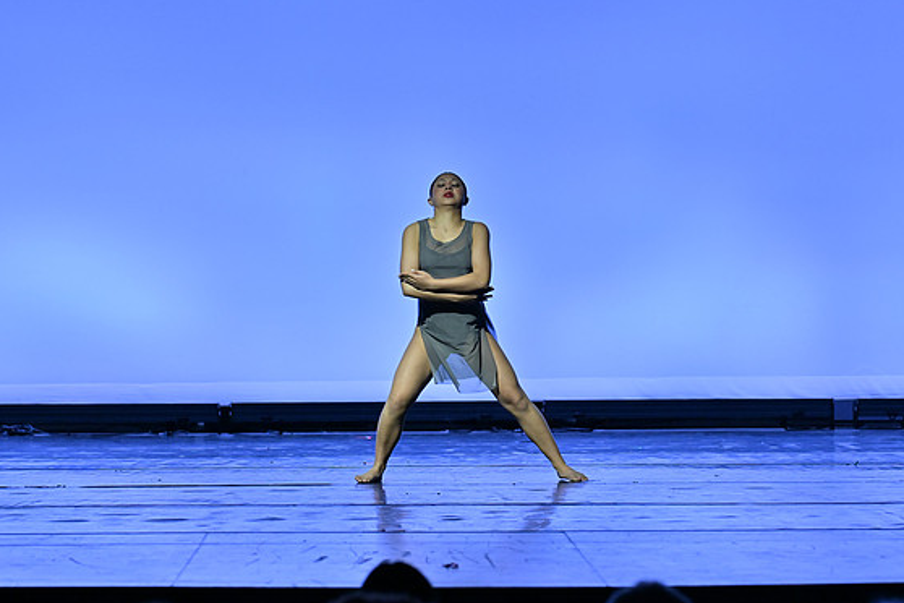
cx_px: 441
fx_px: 3314
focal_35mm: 132
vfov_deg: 10.4
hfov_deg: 15.5
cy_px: 305
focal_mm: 85
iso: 450
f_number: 2.8
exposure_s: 1/500
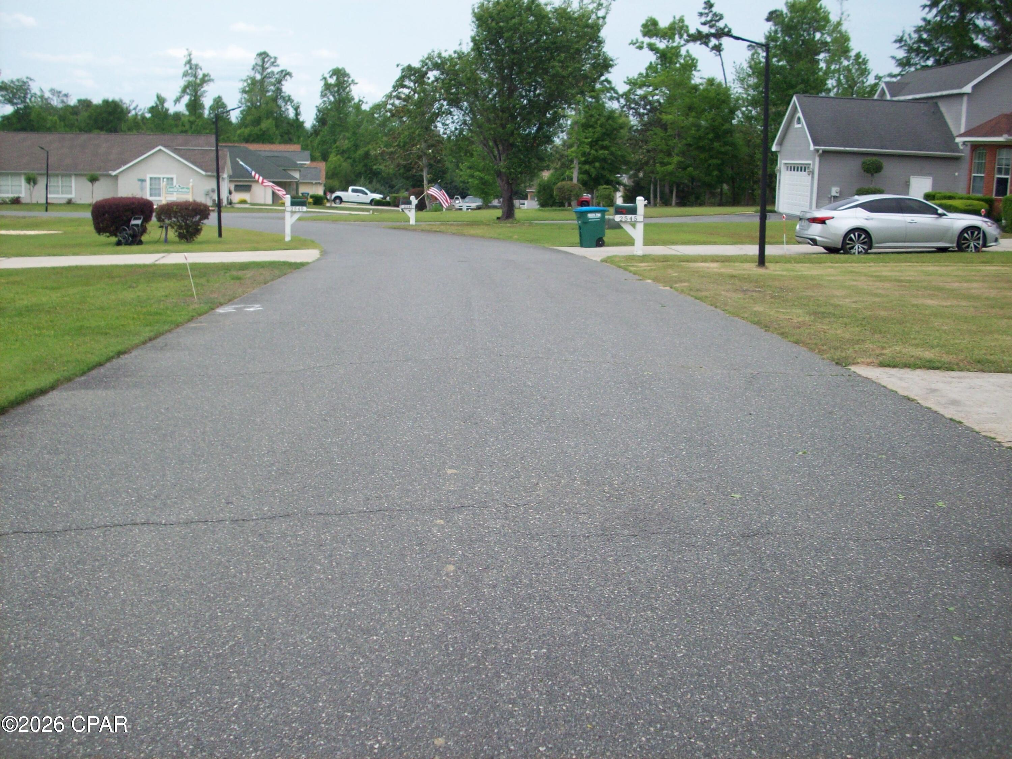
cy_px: 380
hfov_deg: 50.1
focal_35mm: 37
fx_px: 1082
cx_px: 506
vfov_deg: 38.7
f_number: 5.6
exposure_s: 1/265
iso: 80
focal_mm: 6.2
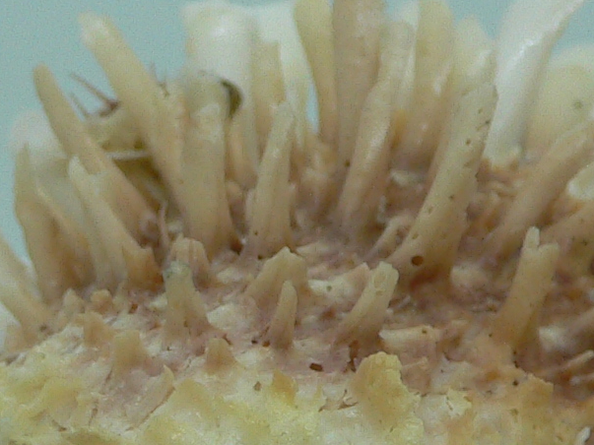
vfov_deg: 12.3
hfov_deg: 16.8
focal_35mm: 117
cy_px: 553
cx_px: 283
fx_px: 2007
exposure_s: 1/60
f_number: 2.8
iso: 80
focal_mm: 4.6
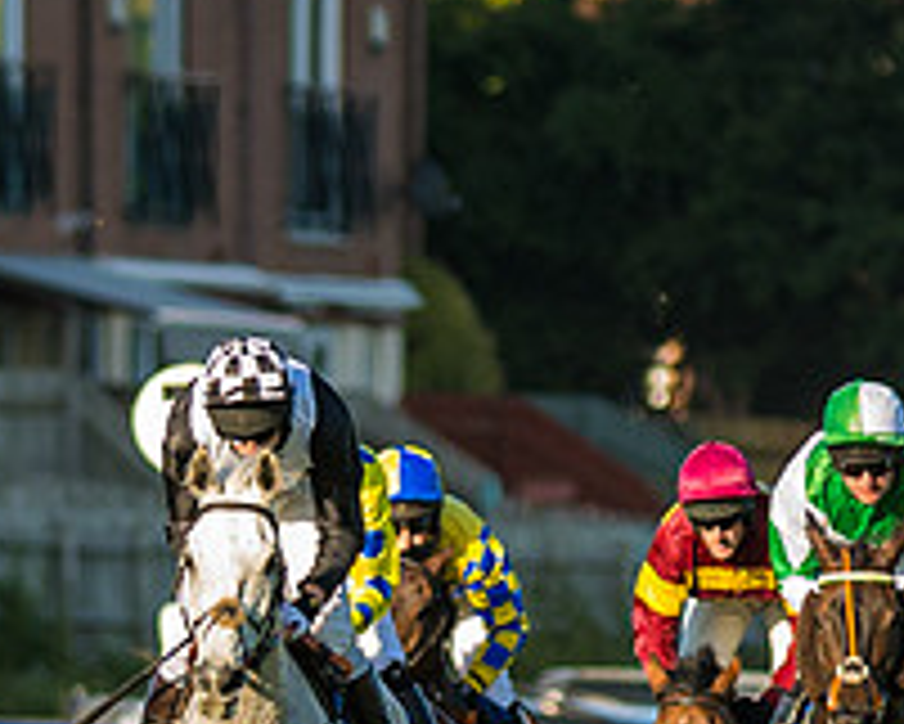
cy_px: 862
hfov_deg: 0.9
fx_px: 55329
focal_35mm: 2067
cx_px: 236
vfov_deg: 0.7
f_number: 5
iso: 400
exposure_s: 1/1000
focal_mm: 300
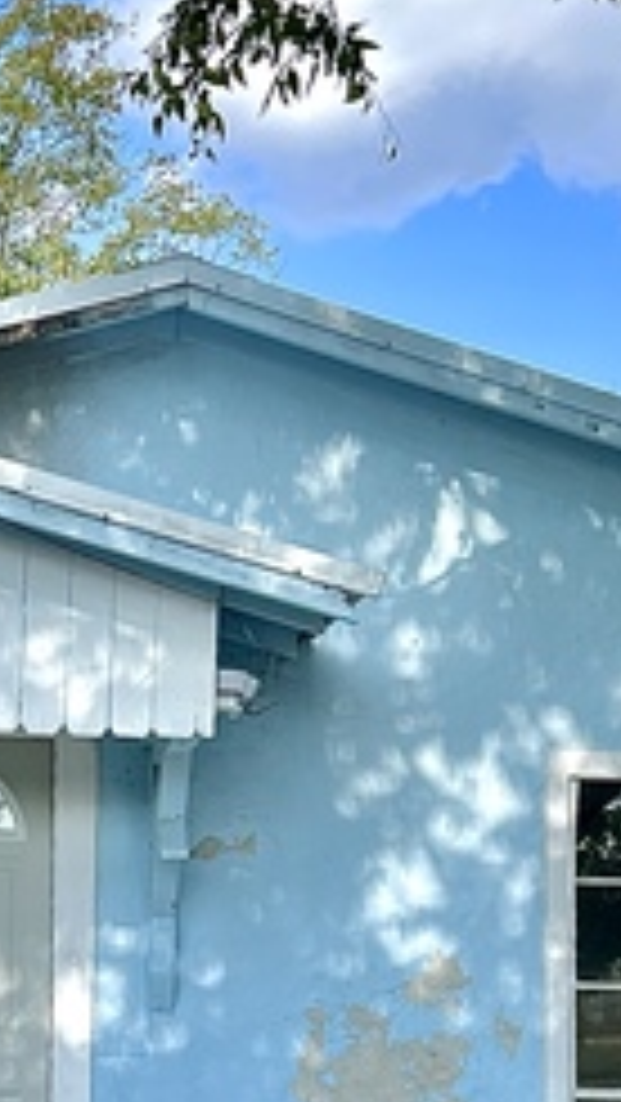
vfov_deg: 28.1
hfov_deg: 16.1
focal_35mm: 74
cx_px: 72
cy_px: 859
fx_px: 2164
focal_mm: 5.7
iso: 50
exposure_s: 1/2252
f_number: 1.5
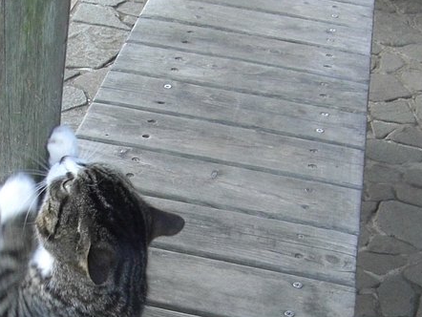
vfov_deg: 16.5
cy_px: 311
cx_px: 165
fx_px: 1073
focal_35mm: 88
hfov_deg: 22.2
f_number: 3.4
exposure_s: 1/60
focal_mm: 6.3
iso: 200
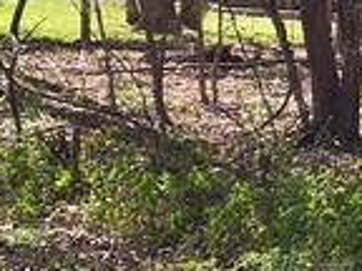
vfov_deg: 9.1
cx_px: 1154
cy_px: 35
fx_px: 1705
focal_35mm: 163
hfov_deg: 9.2
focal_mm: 5.4
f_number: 1.8
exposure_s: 1/612
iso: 25
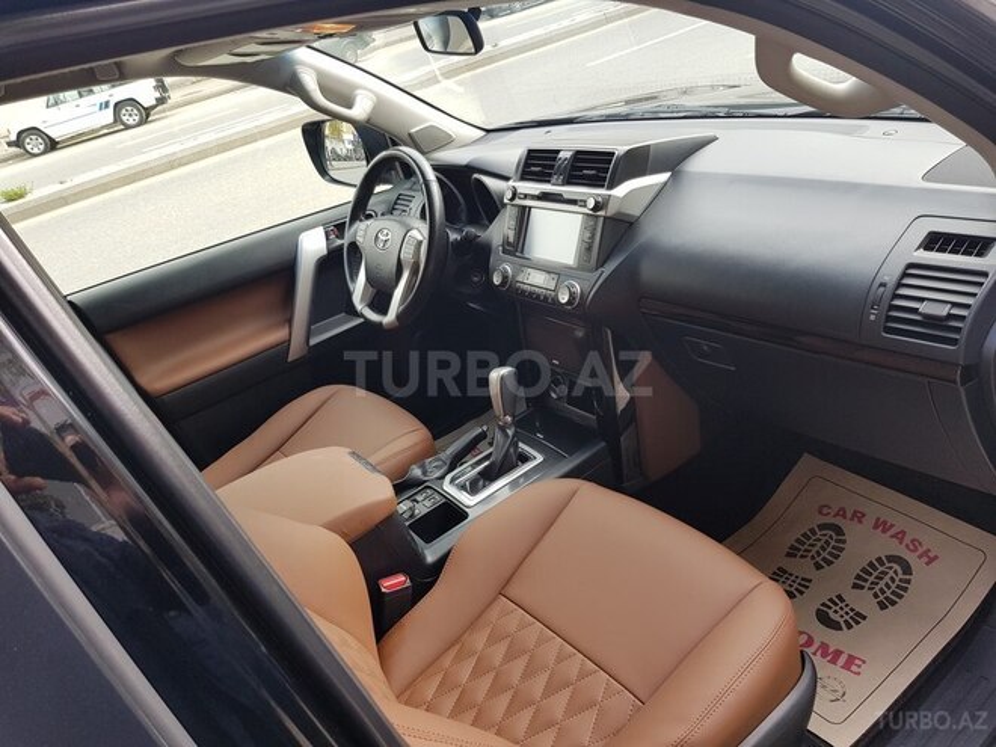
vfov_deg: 53.1
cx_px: 498
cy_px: 374
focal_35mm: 26
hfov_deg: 67.3
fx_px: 748
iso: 40
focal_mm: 4.2
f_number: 1.7
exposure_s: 1/126
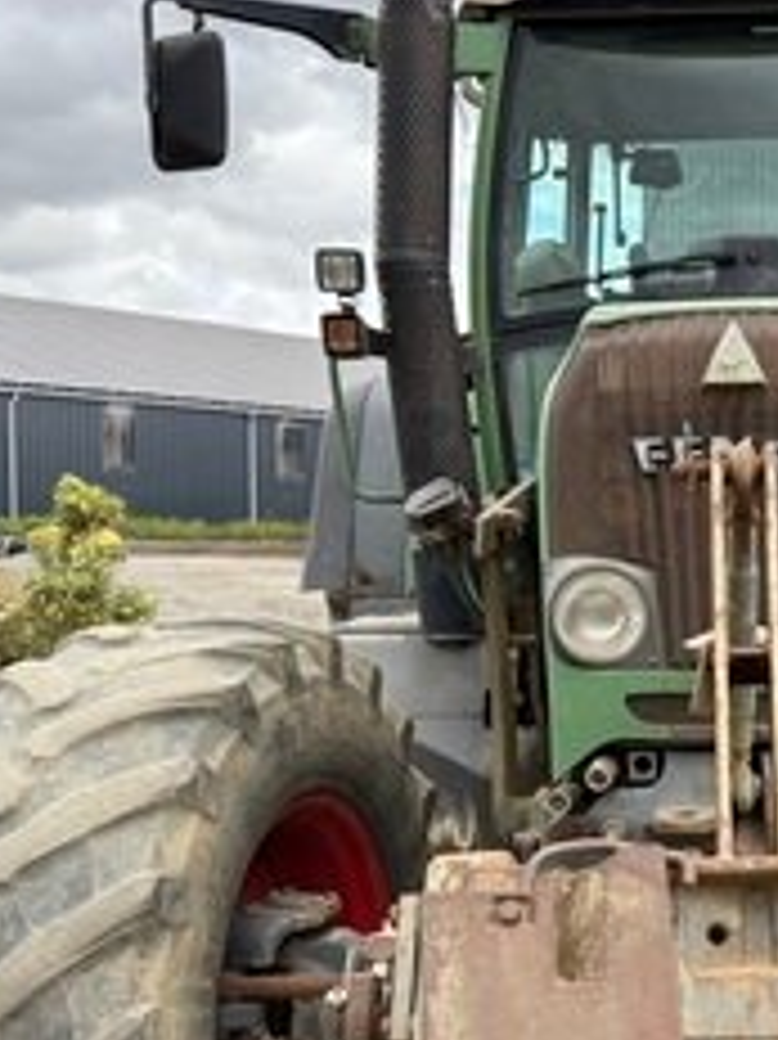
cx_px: 724
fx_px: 1560
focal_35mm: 52
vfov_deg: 36.6
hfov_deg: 26.9
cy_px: 669
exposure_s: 1/1337
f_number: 1.78
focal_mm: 6.76
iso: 100
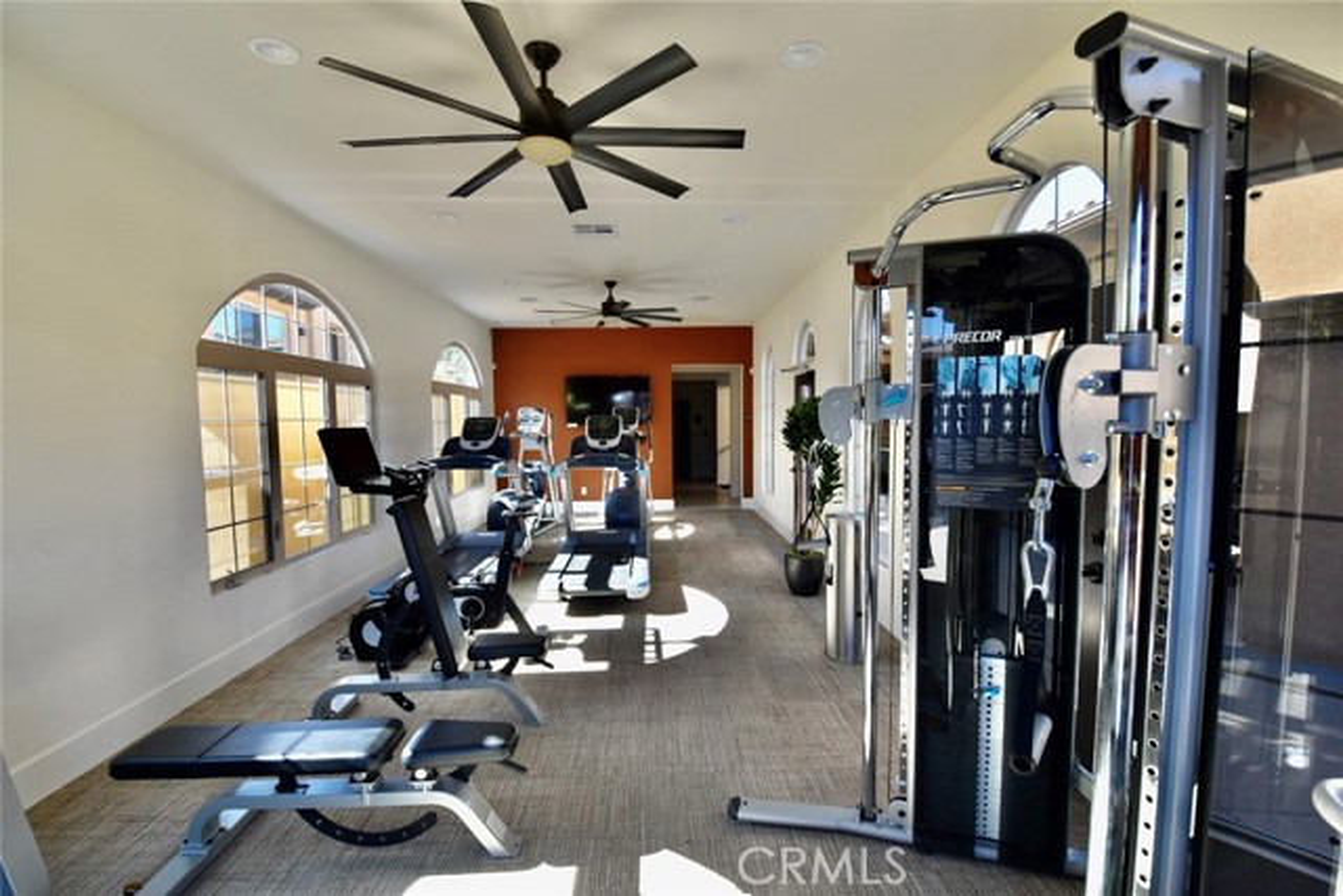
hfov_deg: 100.4
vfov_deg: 77.4
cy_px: 448
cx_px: 672
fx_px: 560
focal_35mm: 15
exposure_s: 1/125
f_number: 5.6
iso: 400
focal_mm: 10
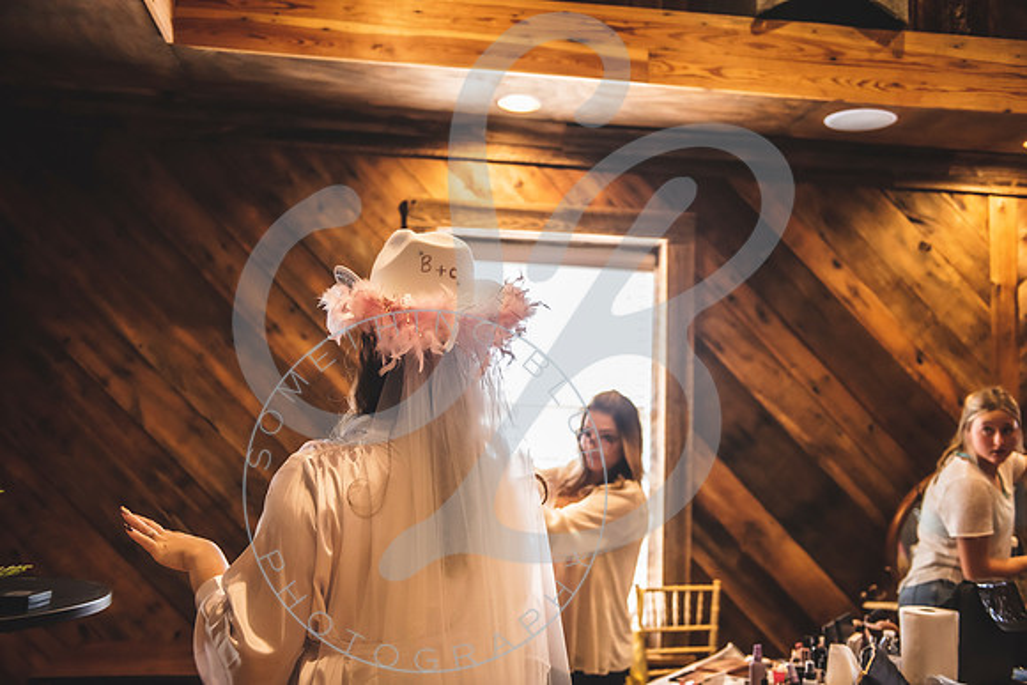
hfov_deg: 54.4
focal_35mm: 35
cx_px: 514
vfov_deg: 37.9
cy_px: 342
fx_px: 999
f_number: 2.8
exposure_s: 1/125
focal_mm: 35
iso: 1250
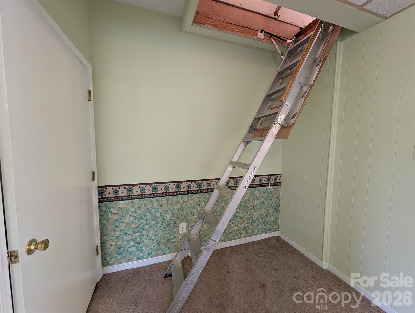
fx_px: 144
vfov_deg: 94.6
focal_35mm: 12
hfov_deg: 110.5
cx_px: 208
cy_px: 156
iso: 297
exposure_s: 1/23.8
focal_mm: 2.23
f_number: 1.95
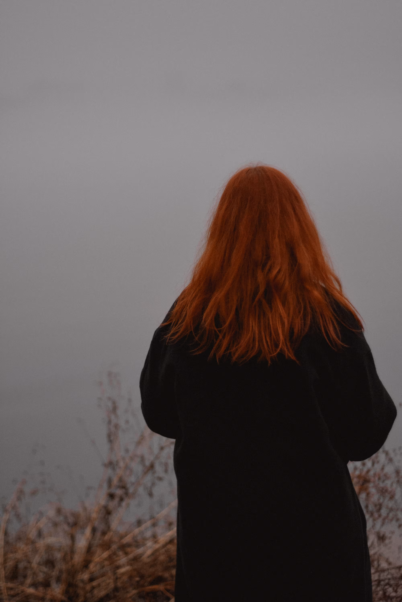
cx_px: 201
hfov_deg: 18.2
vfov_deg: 27.0
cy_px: 301
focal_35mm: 75
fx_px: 1256
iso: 640
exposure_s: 1/250
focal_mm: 50
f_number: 1.8
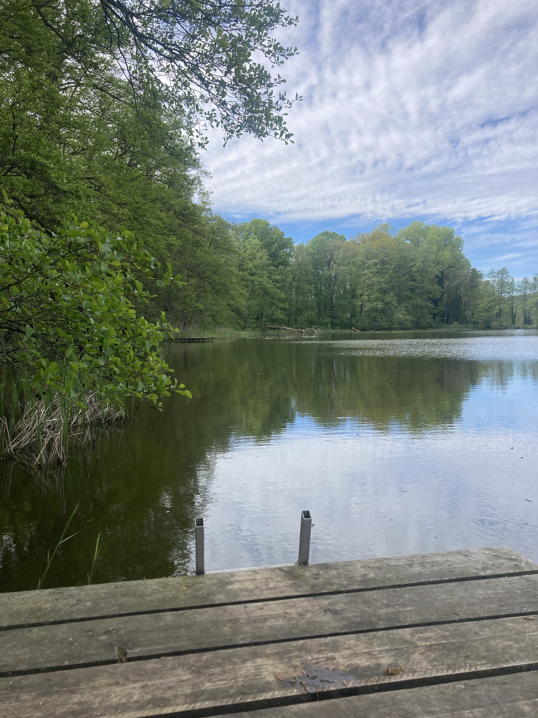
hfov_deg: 49.7
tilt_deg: -1.9
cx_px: 269
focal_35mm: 28
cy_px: 359
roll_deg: +0.7
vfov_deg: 63.4
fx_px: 580
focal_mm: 3.99
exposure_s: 1/1412
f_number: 1.8
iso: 20
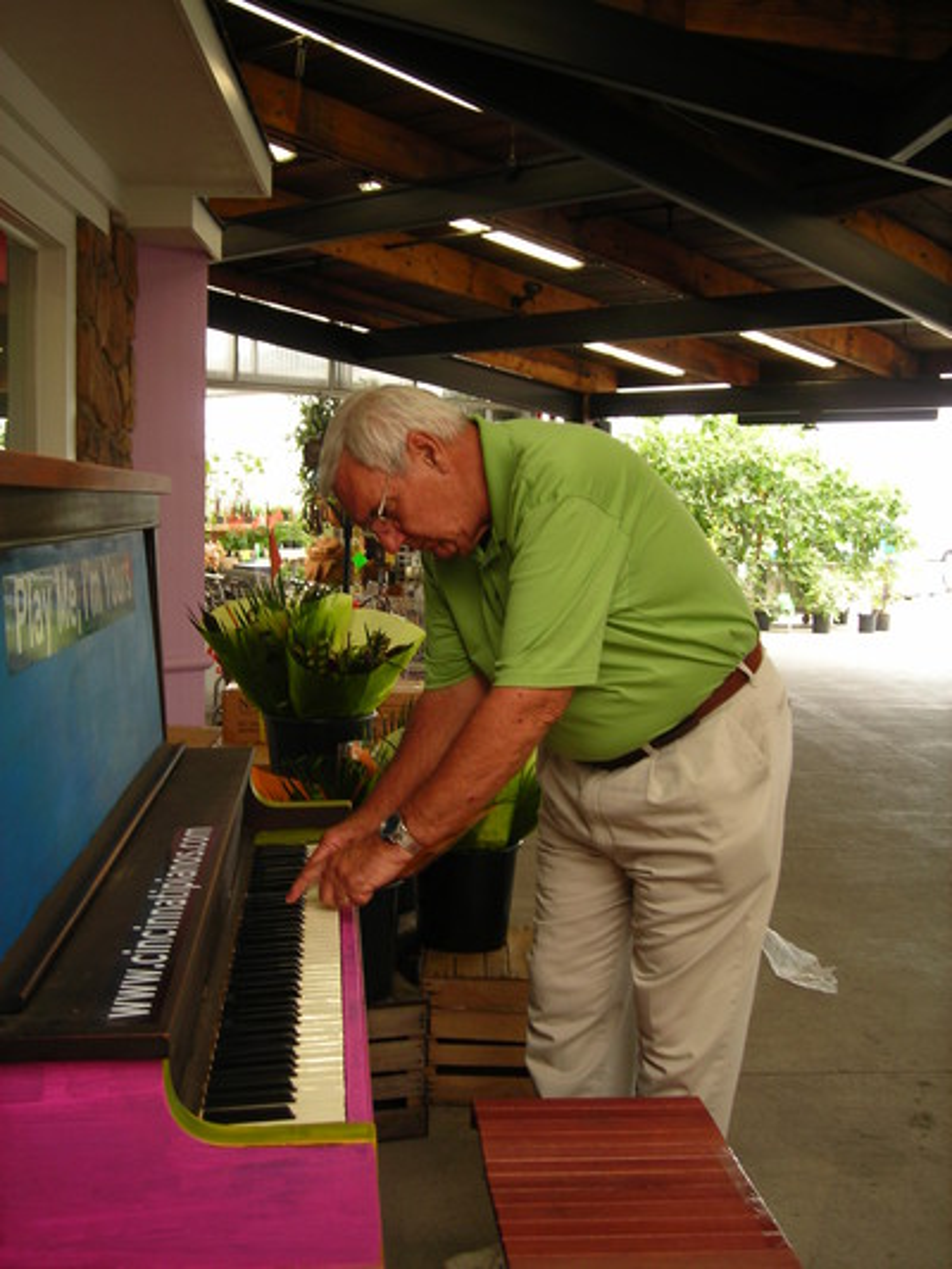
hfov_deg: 35.1
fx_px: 1503
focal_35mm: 41
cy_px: 634
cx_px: 476
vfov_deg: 45.8
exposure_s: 1/31
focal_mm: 6.8
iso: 50
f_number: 3.3
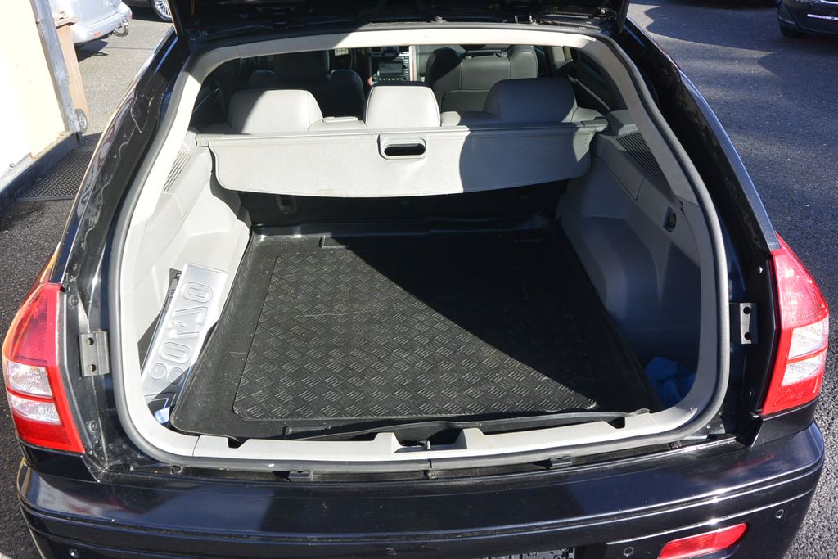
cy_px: 280
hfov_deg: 63.7
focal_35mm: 29
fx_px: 675
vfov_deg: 45.0
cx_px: 419
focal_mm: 11
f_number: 4.5
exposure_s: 1/400
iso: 160
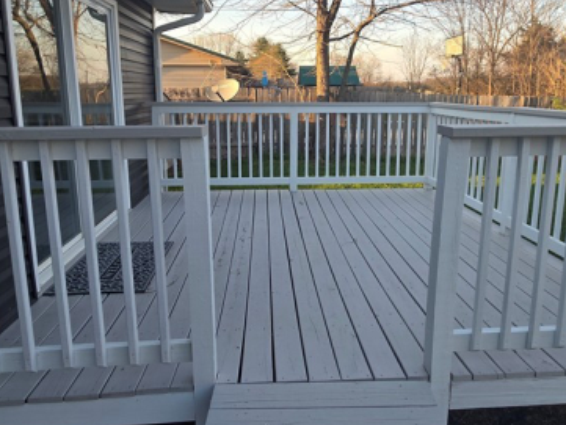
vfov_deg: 56.2
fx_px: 393
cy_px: 160
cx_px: 299
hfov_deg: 71.5
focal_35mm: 24
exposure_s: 1/382
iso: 50
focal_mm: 2.2
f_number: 2.2
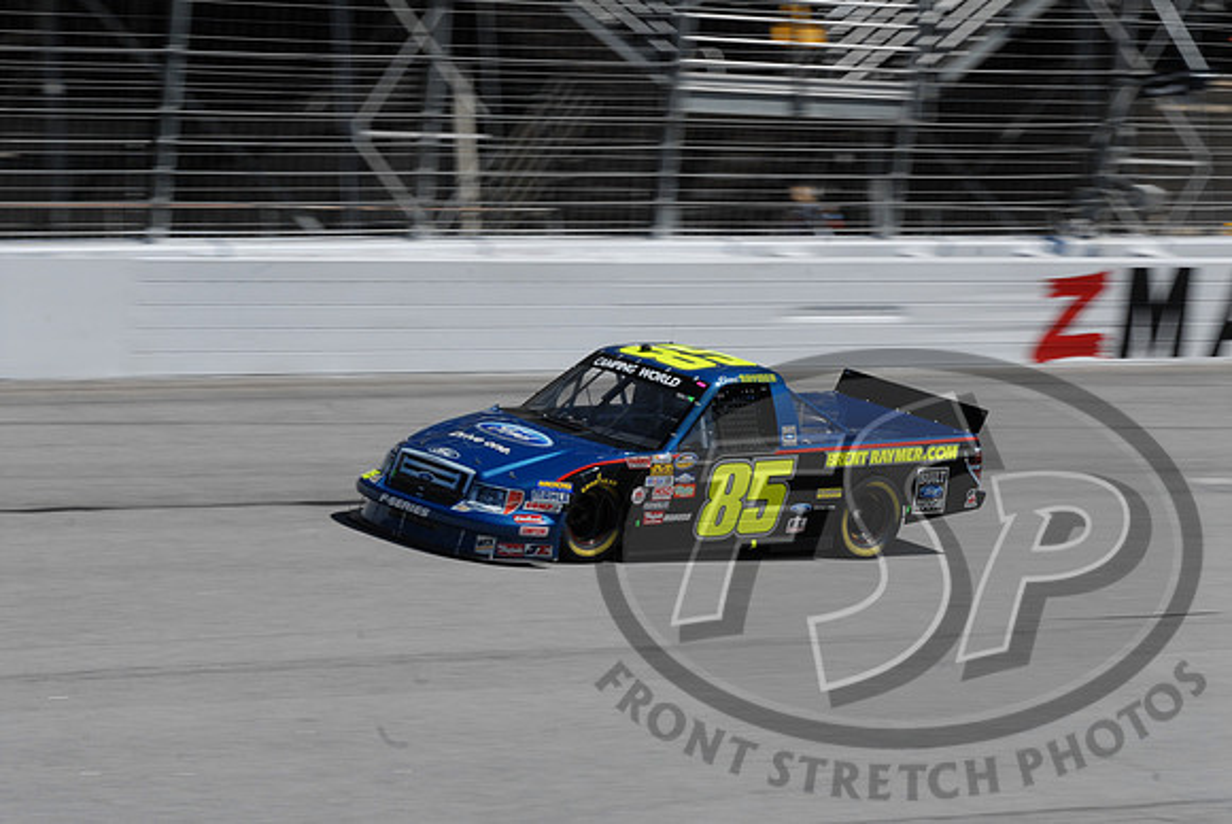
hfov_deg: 12.2
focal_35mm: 168
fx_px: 5755
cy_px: 412
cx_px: 616
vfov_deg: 8.2
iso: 320
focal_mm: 112
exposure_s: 1/320
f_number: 18
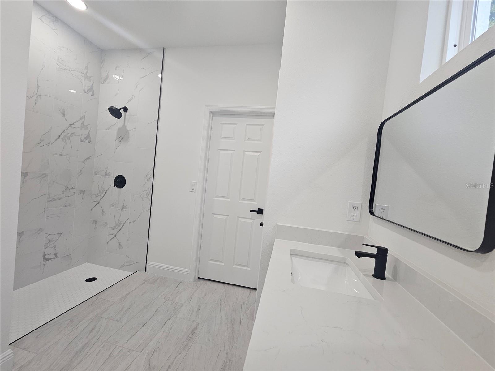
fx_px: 186
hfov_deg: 106.2
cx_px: 248
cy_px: 186
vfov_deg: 89.9
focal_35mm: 13
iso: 160
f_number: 2.2
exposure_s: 1/77.4
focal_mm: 2.2
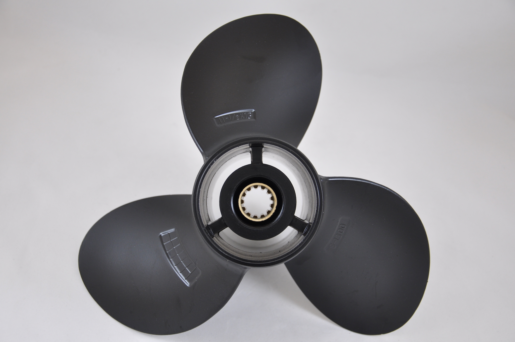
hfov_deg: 37.9
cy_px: 171
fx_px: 750
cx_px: 258
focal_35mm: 52
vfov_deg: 25.7
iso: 400
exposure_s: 1/30
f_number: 5.6
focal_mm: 35
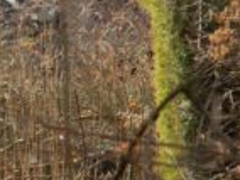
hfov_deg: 4.4
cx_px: -112
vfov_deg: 3.3
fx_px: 3115
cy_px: -7
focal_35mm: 450
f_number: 5.6
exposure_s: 1/500
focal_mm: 70
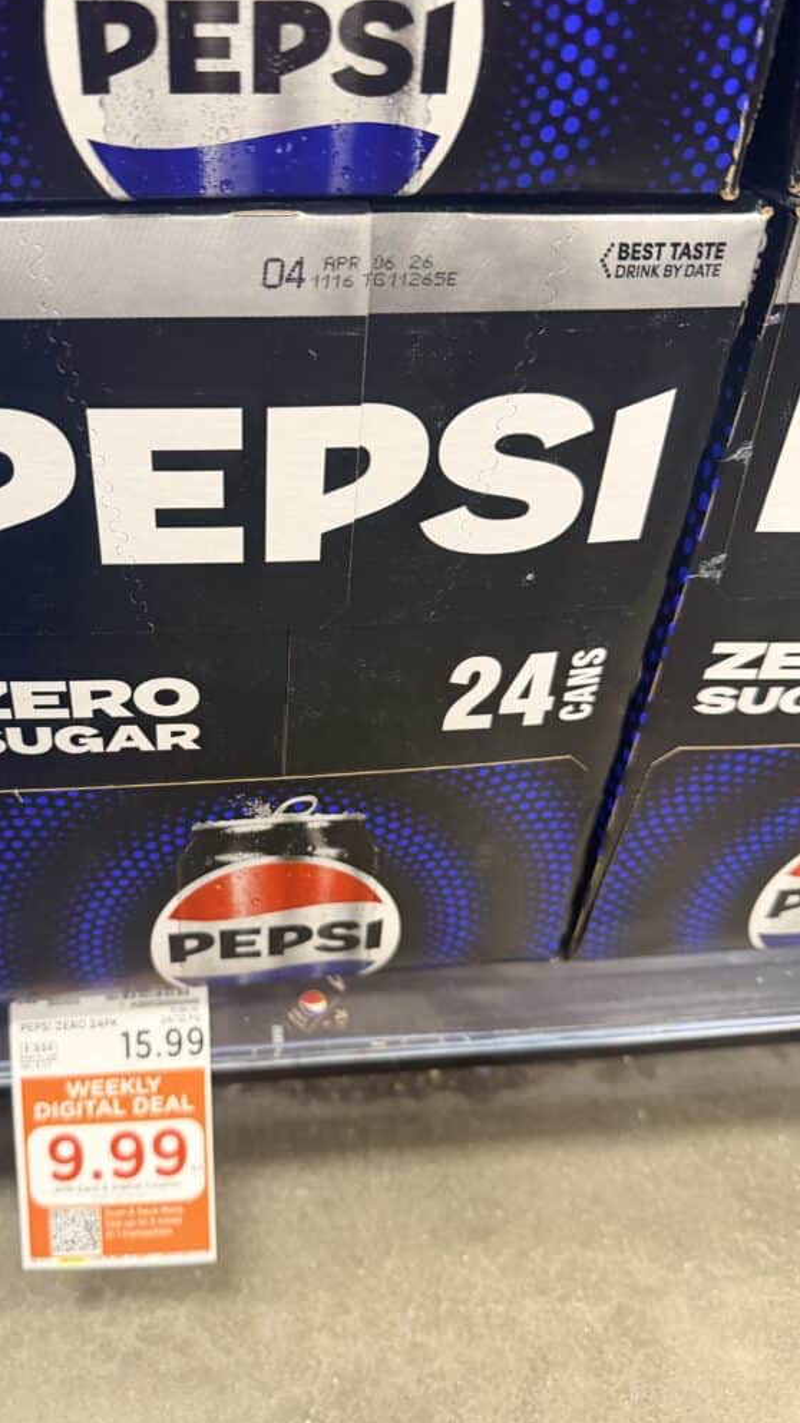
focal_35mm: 27
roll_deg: -1.8
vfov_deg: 69.8
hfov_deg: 42.4
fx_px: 1018
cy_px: 693
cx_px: 274
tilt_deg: -37.8
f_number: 1.78
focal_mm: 6.76
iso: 320
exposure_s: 1/60
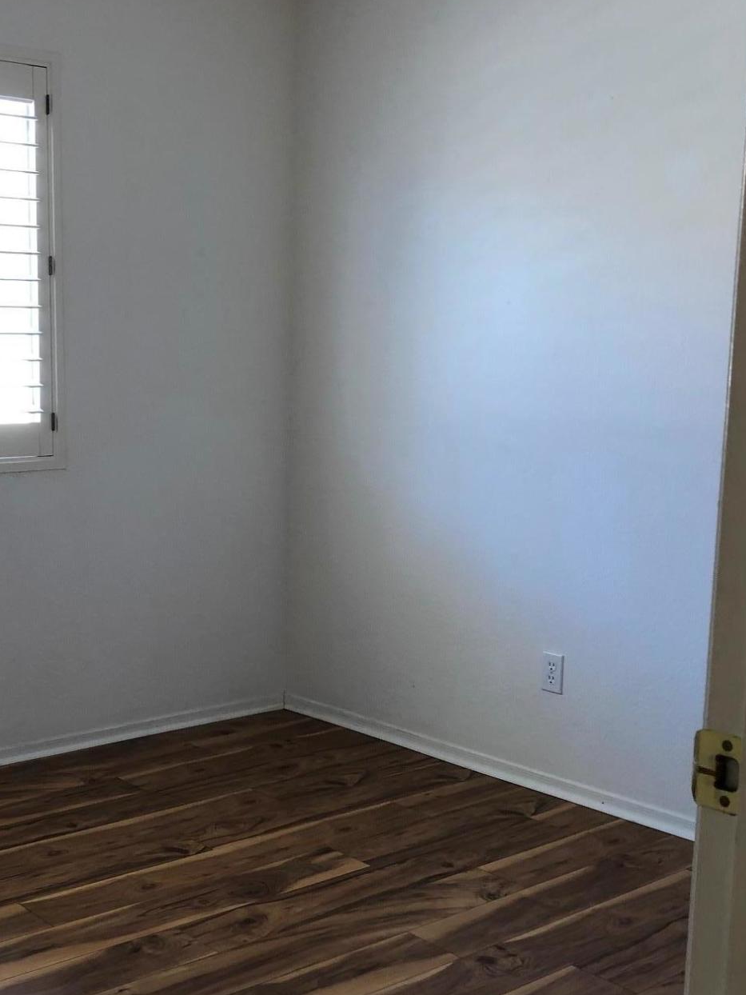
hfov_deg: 31.6
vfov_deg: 42.0
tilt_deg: -7.6
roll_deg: -0.6
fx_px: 1293
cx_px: 189
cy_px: 573
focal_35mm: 45
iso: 32
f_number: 1.8
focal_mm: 3.99
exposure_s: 1/30
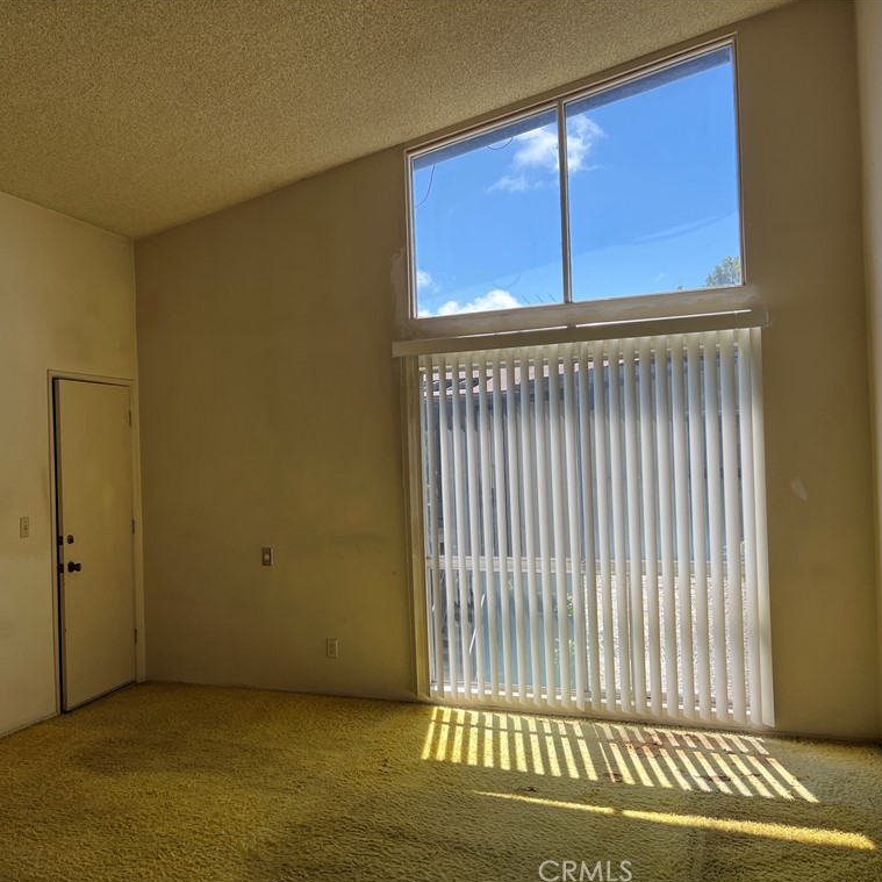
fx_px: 894
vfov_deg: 52.5
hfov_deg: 51.9
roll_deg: +1.8
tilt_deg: +0.2
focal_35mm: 31
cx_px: 325
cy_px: 442
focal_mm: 5.7
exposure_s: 1/1159
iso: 50
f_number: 1.5
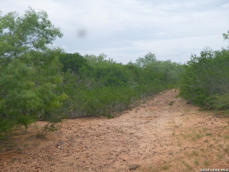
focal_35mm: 47
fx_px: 311
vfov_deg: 30.9
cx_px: 114
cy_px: 86
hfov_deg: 40.4
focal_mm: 8.4
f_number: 4.8
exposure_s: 1/320
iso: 100
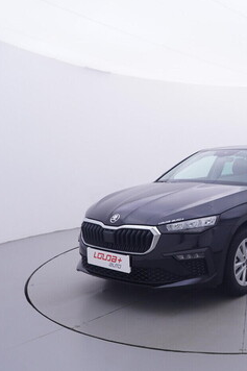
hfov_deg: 34.0
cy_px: 184
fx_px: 358
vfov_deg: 54.8
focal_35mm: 35
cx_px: 258
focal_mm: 15
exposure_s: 1/80
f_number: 5
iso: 200
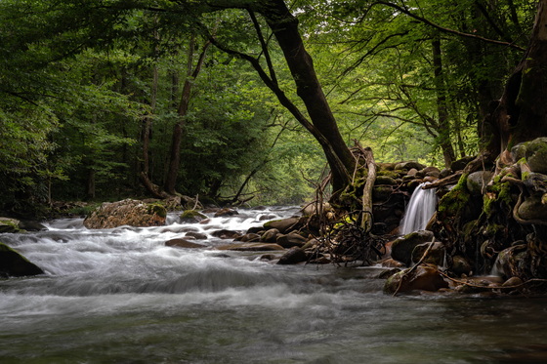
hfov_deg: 29.7
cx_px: 274
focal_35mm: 68
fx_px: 1033
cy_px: 182
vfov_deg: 20.0
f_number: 11
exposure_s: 1/2
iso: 50
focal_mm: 68
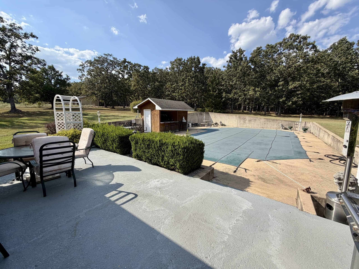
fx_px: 145
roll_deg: -0.1
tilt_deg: -7.3
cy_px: 134
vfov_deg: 85.7
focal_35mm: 14
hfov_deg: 102.1
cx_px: 180
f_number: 2.2
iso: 20
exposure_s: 1/770
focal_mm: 2.22
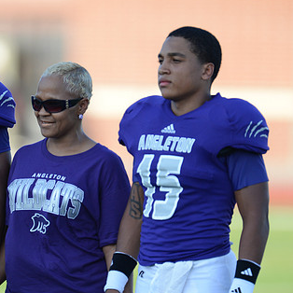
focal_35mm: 864
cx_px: 90
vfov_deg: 2.0
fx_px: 8274
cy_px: 166
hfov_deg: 2.0
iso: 800
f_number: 4
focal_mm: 550
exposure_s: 1/1600
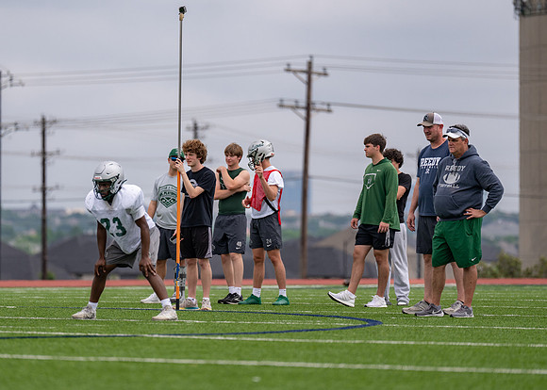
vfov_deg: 5.9
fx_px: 3791
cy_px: 207
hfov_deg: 8.3
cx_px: 212
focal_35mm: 244
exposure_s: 1/4000
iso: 200
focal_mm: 200
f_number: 2.8
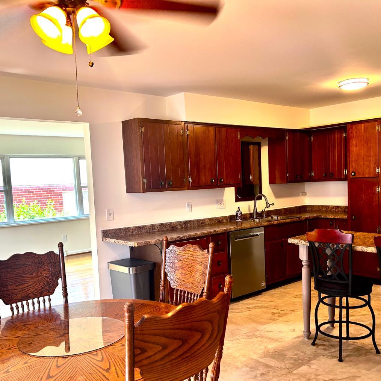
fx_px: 423
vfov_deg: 48.4
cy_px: 211
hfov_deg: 48.4
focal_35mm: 34
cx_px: 209
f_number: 1.5
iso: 64
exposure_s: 1/60
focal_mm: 5.7
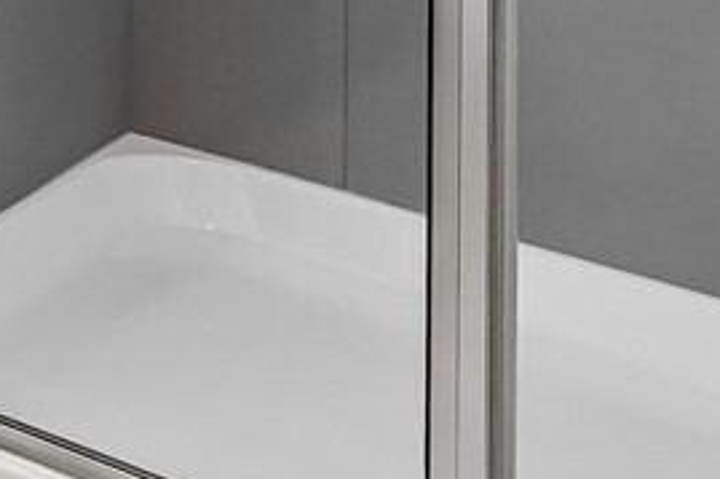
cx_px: -1064
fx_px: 2019
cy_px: -676
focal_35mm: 101
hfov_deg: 13.7
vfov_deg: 11.3
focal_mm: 16
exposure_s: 1/25
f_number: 8
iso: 1600
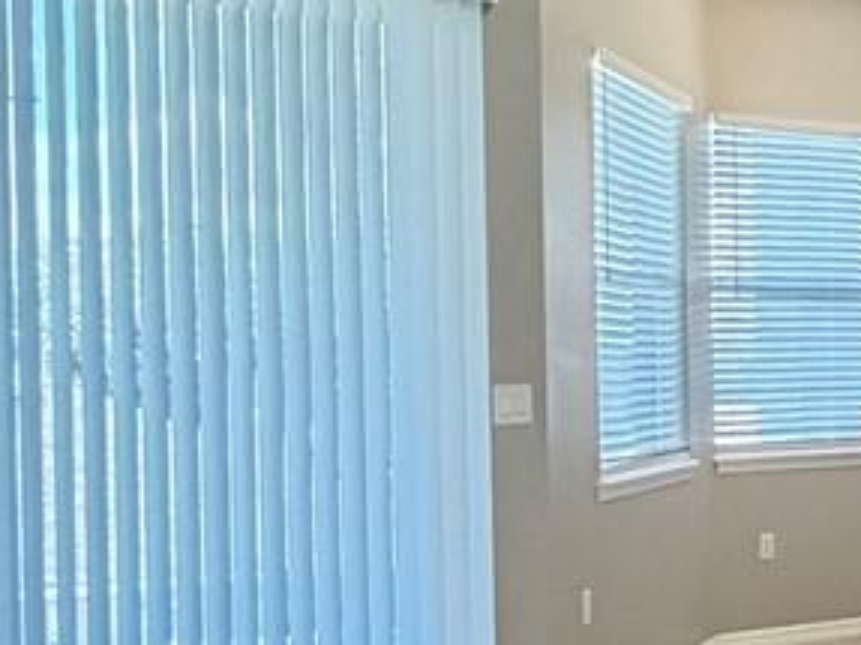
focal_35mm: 78
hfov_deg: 23.2
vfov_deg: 18.8
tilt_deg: -1.8
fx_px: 1939
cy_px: 408
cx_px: 1002
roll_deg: +0.5
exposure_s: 1/60
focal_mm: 2.22
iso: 400
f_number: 2.2
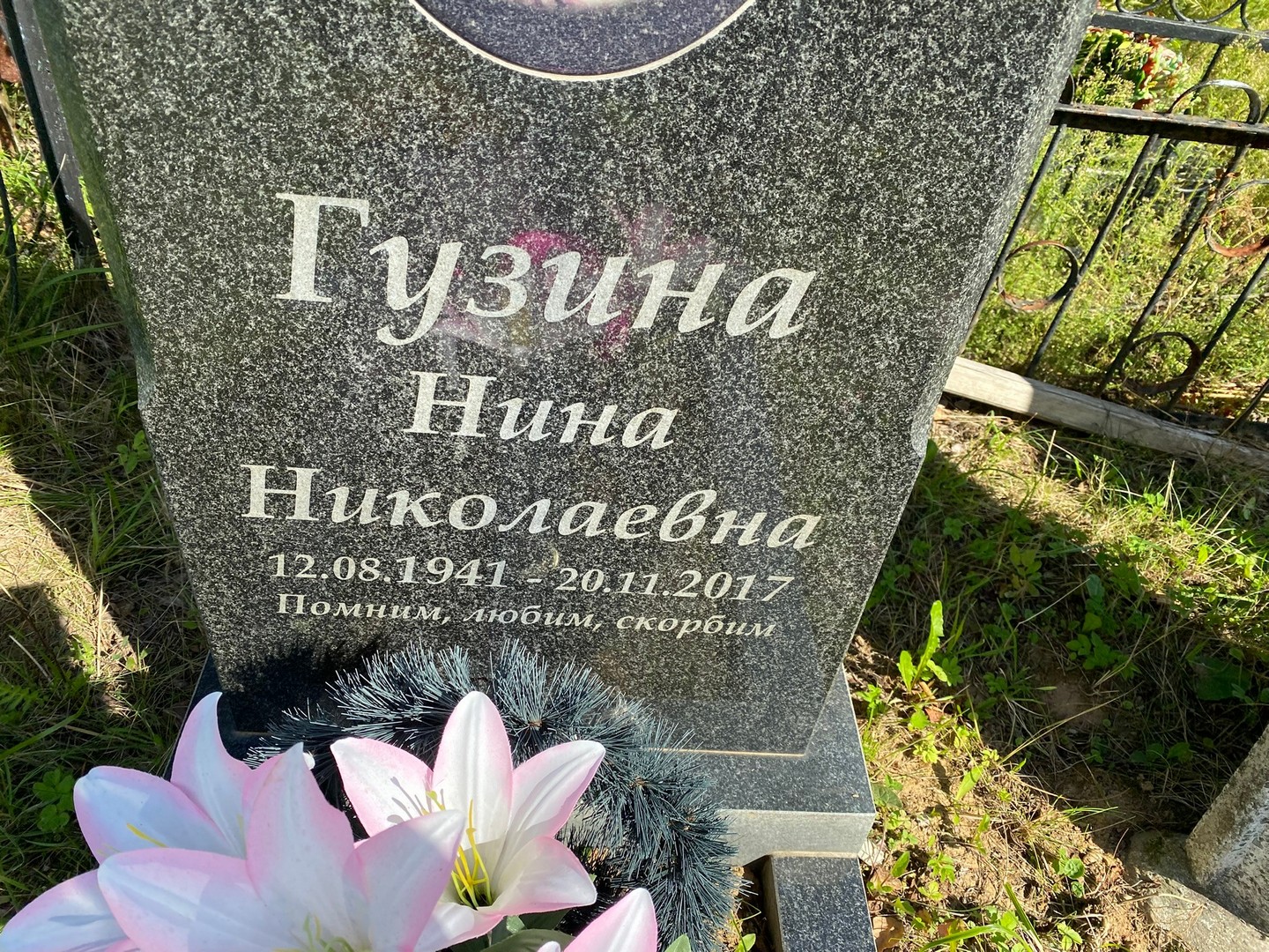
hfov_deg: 67.3
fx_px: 953
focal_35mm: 26
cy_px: 476
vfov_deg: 53.1
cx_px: 634
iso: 32
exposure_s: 1/1206
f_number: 1.8
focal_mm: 4.25
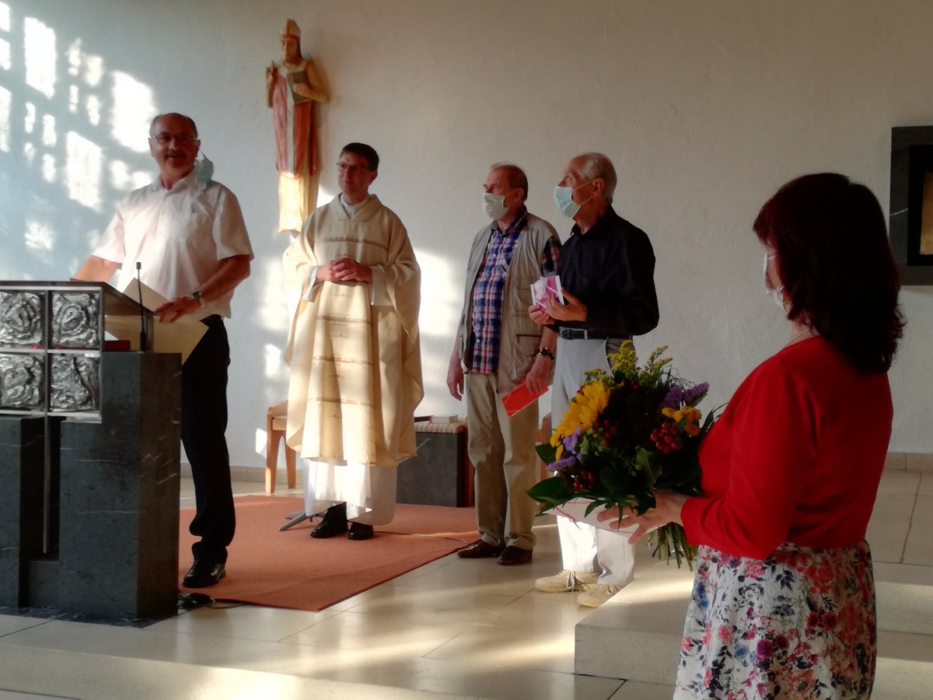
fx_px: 1240
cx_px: 466
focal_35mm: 46
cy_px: 350
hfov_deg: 41.2
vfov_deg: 31.5
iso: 64
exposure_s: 1/100
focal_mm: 3.79
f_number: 2
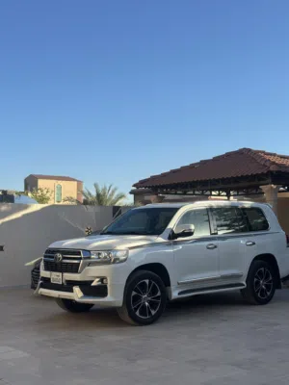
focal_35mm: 48
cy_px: 192
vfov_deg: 39.7
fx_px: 534
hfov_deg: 30.3
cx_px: 144
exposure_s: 1/4016
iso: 100
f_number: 1.78
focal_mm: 6.86
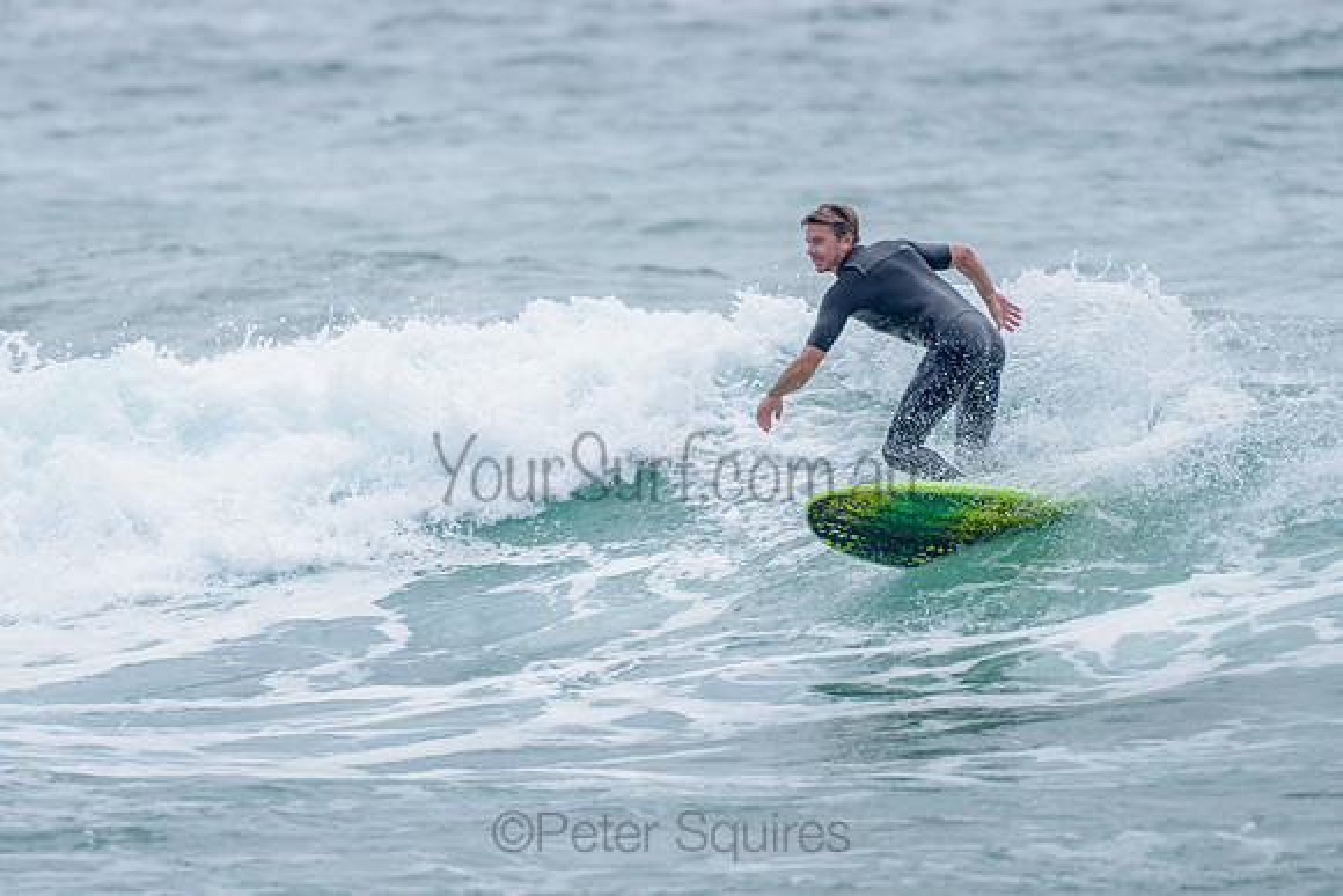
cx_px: 684
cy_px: 457
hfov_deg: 3.4
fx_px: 22876
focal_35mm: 613
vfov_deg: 2.2
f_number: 5.6
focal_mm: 500
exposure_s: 1/2000
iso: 220
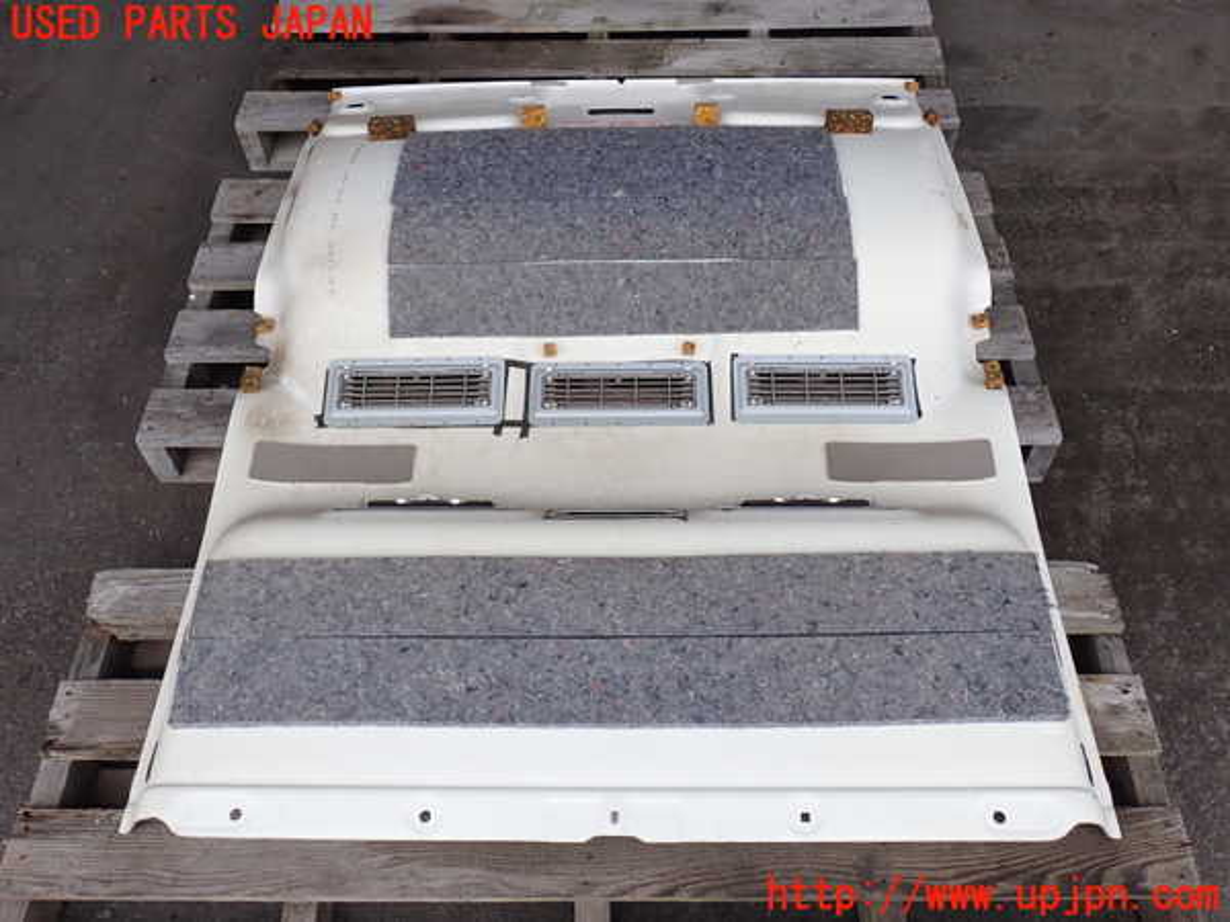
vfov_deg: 46.8
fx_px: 1066
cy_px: 461
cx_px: 615
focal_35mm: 30
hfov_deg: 60.0
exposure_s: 1/320
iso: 100
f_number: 3.2
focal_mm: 5.4
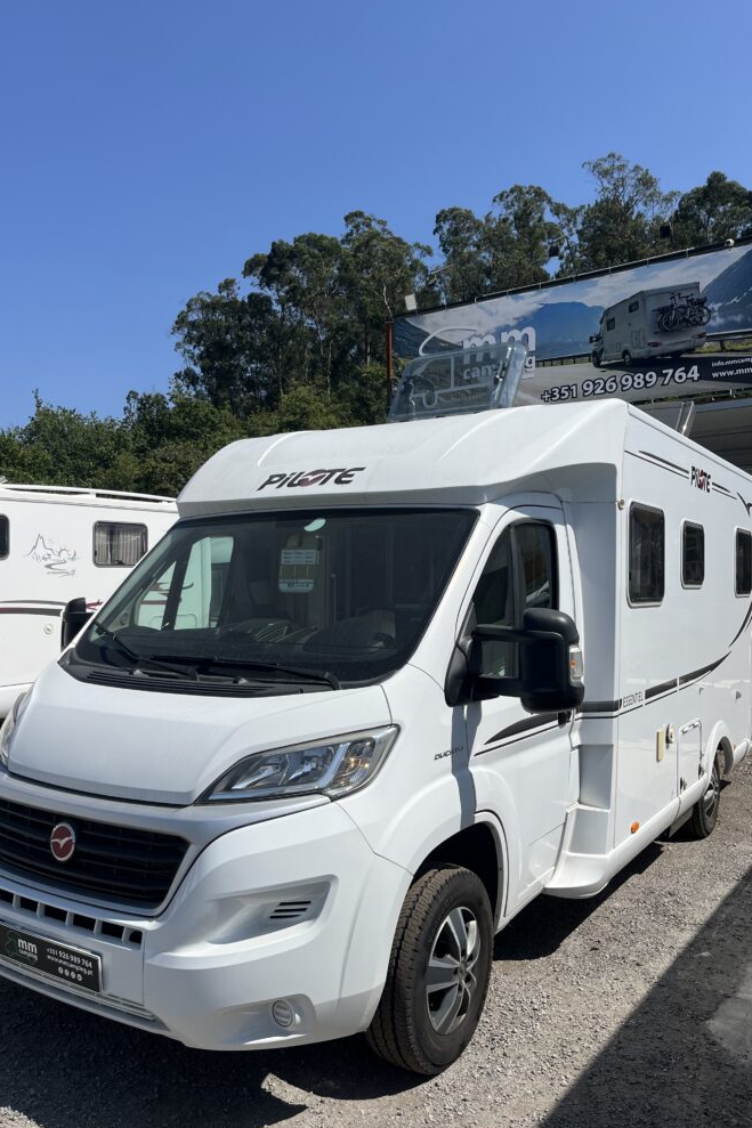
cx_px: 350
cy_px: 578
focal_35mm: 28
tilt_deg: +1.0
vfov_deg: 65.5
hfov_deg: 46.4
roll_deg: +1.1
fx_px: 878
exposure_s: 1/6494
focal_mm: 5.1
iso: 50
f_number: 1.6
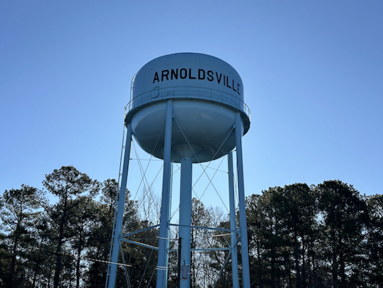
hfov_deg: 39.7
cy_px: 144
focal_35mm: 48
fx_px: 531
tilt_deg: +21.9
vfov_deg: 30.3
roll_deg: -0.9
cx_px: 192
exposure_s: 1/5556
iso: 64
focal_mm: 6.86
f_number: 1.78
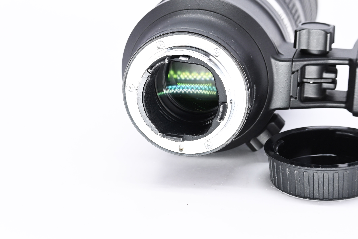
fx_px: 805
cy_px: 120
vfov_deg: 16.9
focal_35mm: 81
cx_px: 179
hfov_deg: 25.1
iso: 500
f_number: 9
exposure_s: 1/100
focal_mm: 54
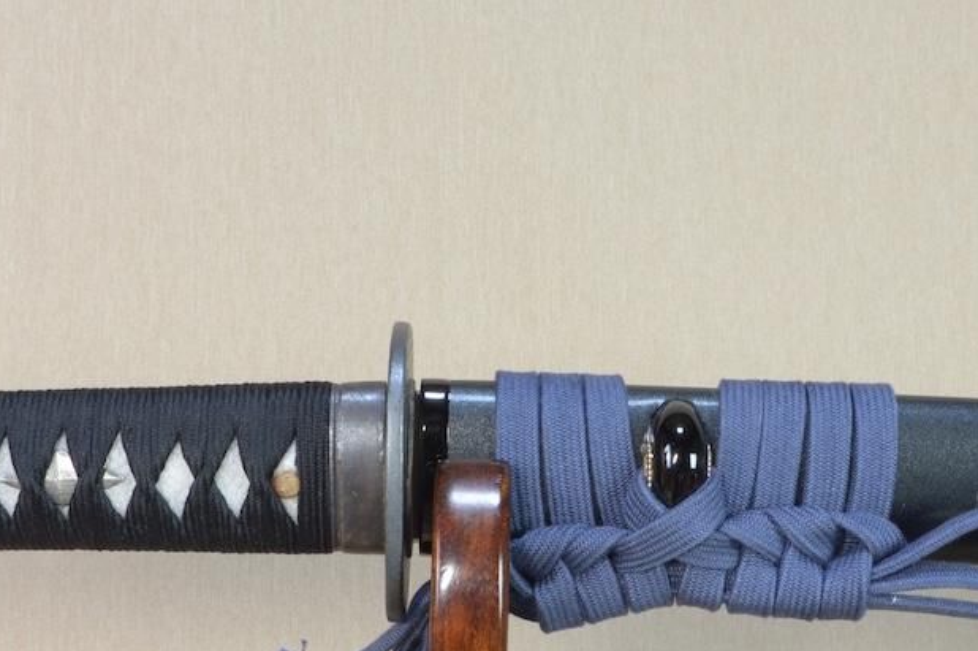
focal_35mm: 68
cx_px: 483
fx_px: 1846
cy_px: 430
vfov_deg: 19.9
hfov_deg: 29.7
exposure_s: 1/2
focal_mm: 20
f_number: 11
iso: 400
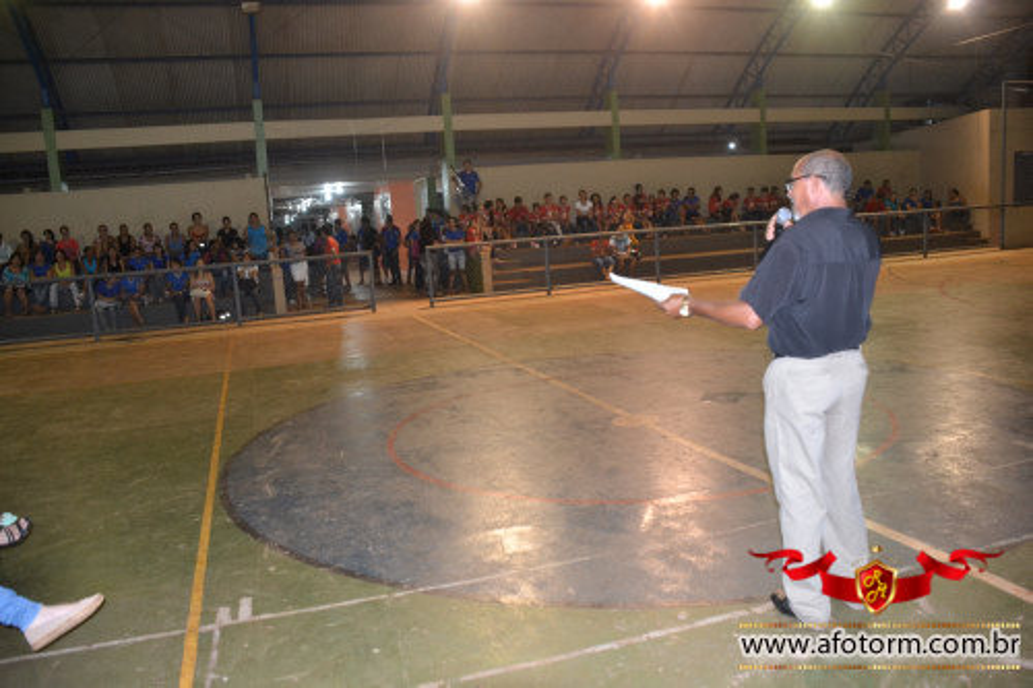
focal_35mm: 30
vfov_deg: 43.6
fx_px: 861
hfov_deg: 61.9
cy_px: 344
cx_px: 516
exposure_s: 1/60
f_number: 3.5
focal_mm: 20
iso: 1400
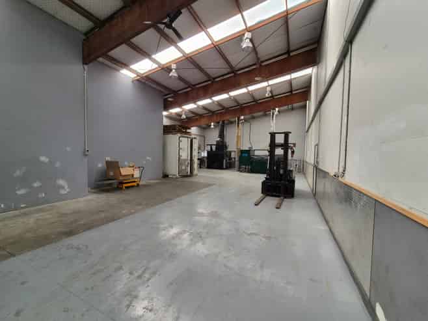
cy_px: 160
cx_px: 214
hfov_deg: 106.2
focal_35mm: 13
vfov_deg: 89.9
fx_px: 161
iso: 100
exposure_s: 1/420
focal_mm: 2.2
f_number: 2.2
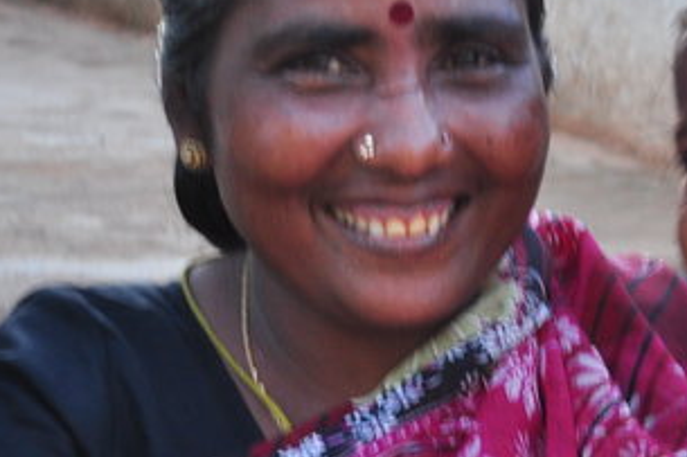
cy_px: 412
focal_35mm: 141
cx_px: 883
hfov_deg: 14.0
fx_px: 2689
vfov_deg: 9.7
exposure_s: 1/30
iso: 400
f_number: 6.3
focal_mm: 28
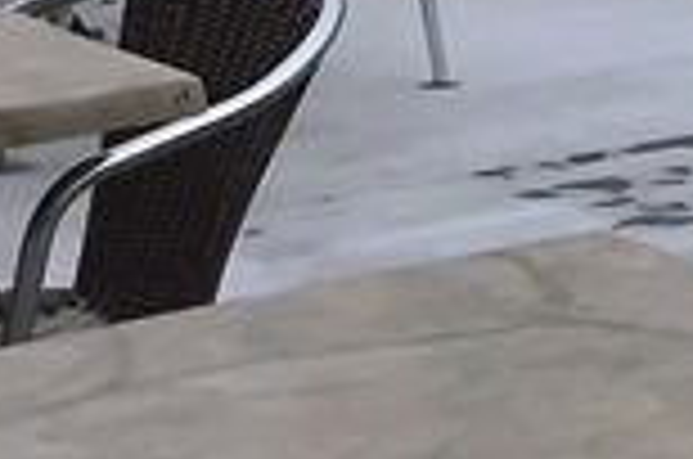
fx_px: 3727
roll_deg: -1.0
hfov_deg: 9.5
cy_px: -968
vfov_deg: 6.4
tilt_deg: +6.4
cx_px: 1620
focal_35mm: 194
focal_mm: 3.99
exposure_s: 1/798
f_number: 1.8
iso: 20
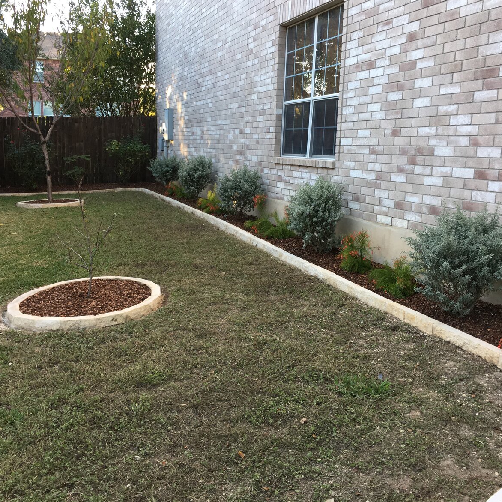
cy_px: 246
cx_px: 237
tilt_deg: -8.1
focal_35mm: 35
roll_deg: -2.2
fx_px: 574
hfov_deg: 47.2
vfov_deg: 47.2
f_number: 2.2
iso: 40
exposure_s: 1/120
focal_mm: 4.15
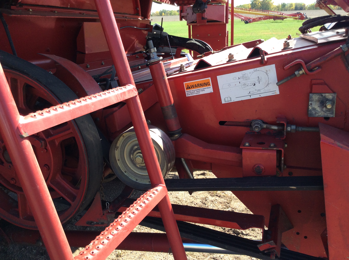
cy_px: 130
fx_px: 322
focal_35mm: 32
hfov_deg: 56.9
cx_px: 174
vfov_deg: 44.1
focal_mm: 3.3
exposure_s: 1/364
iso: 32
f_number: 2.4
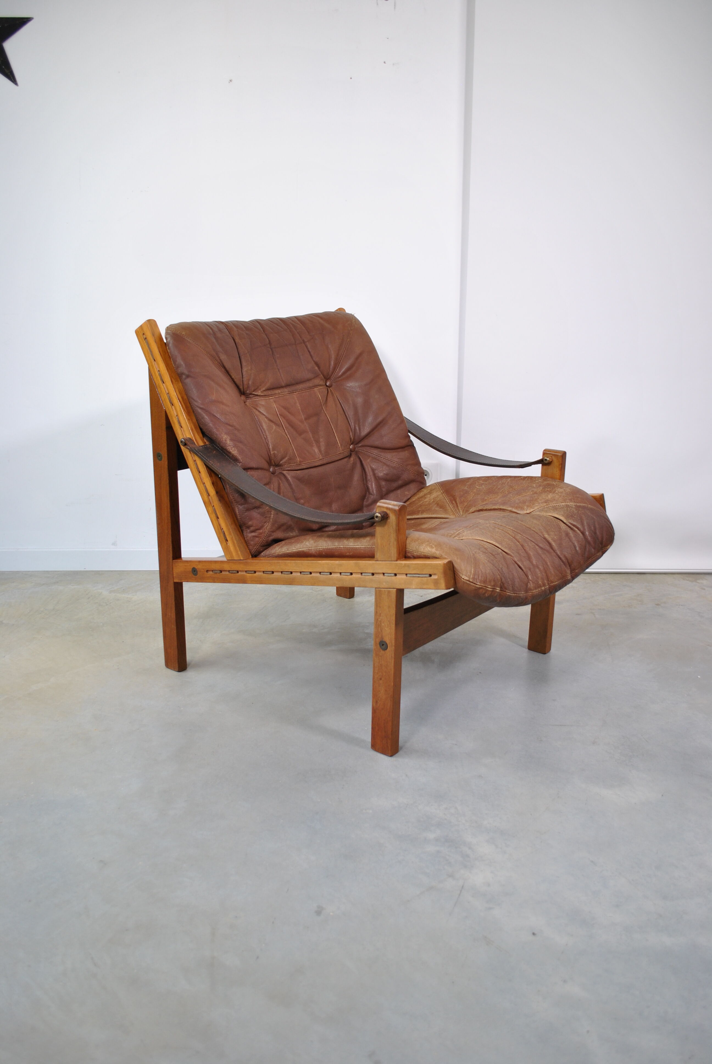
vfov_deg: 61.9
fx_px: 887
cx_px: 356
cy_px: 532
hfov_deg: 43.7
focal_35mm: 30
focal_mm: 20
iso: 200
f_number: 4.5
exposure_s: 1/40
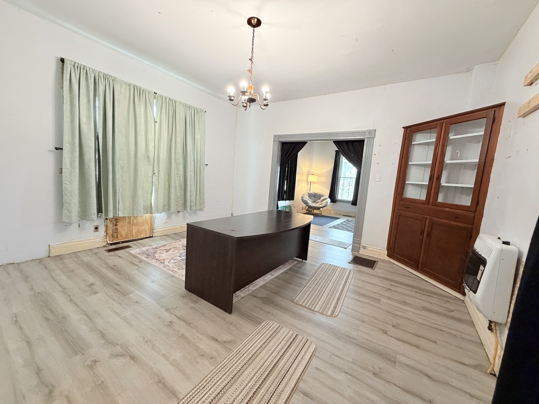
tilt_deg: -6.9
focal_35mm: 14
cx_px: 270
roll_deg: -3.7
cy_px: 202
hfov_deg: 102.1
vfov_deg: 85.7
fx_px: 218
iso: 400
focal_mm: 2.22
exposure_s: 1/60
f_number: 2.2
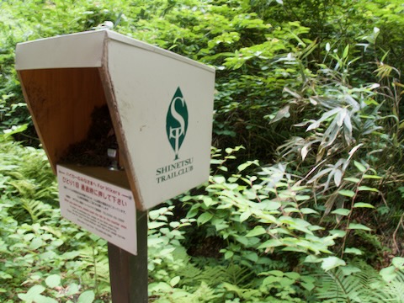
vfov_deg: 54.9
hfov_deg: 69.4
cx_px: 202
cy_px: 152
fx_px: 292
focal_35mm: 25
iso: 100
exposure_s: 1/60
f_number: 2.8
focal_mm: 4.5
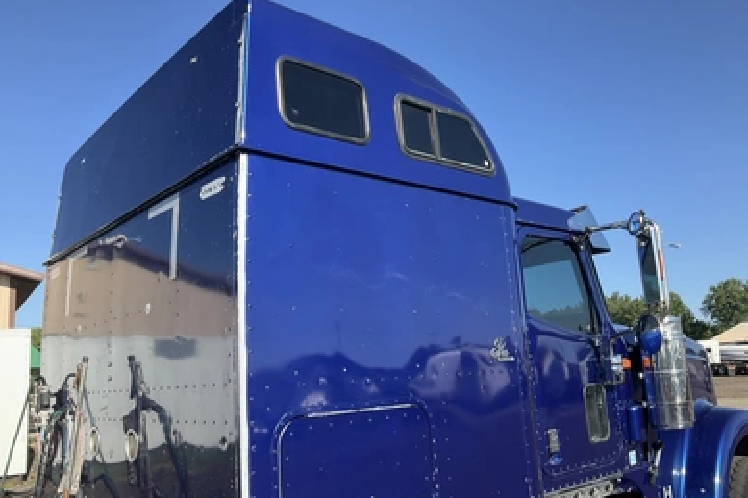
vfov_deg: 42.3
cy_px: 269
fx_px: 644
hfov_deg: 60.3
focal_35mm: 31
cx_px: 371
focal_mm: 3
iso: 25
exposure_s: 1/898
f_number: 1.8
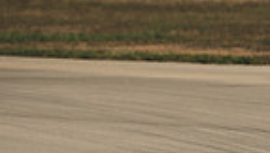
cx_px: 546
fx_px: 12772
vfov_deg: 0.7
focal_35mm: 1781
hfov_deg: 1.2
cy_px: 207
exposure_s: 1/1600
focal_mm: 280
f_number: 4.5
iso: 160
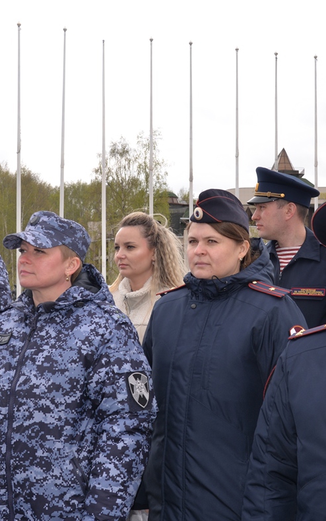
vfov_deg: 41.8
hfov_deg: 26.8
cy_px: 261
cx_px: 207
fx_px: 682
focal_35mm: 48
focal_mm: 31
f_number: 7.1
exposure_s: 1/200
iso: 100
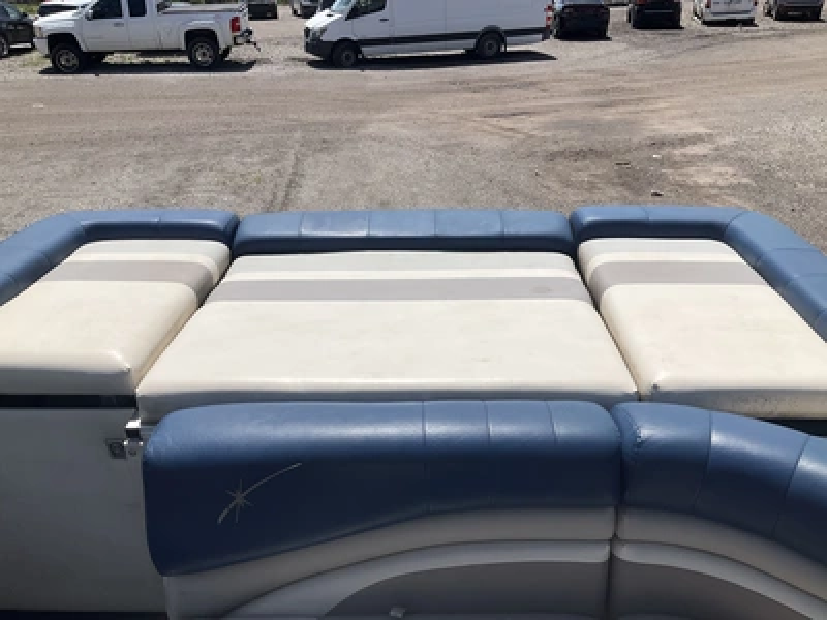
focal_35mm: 29
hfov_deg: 61.7
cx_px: 414
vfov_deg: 48.2
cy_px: 310
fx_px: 693
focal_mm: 3
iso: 25
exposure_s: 1/4405
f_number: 1.8
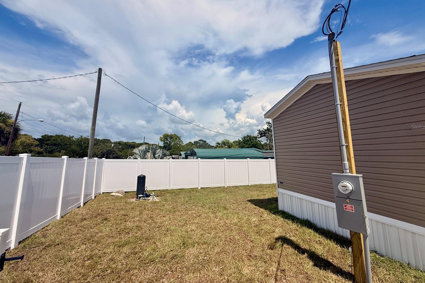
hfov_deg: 100.4
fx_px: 177
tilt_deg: +11.3
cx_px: 218
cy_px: 127
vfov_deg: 77.1
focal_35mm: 15
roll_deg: +1.5
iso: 50
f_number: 2.2
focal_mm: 2.22
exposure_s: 1/5618
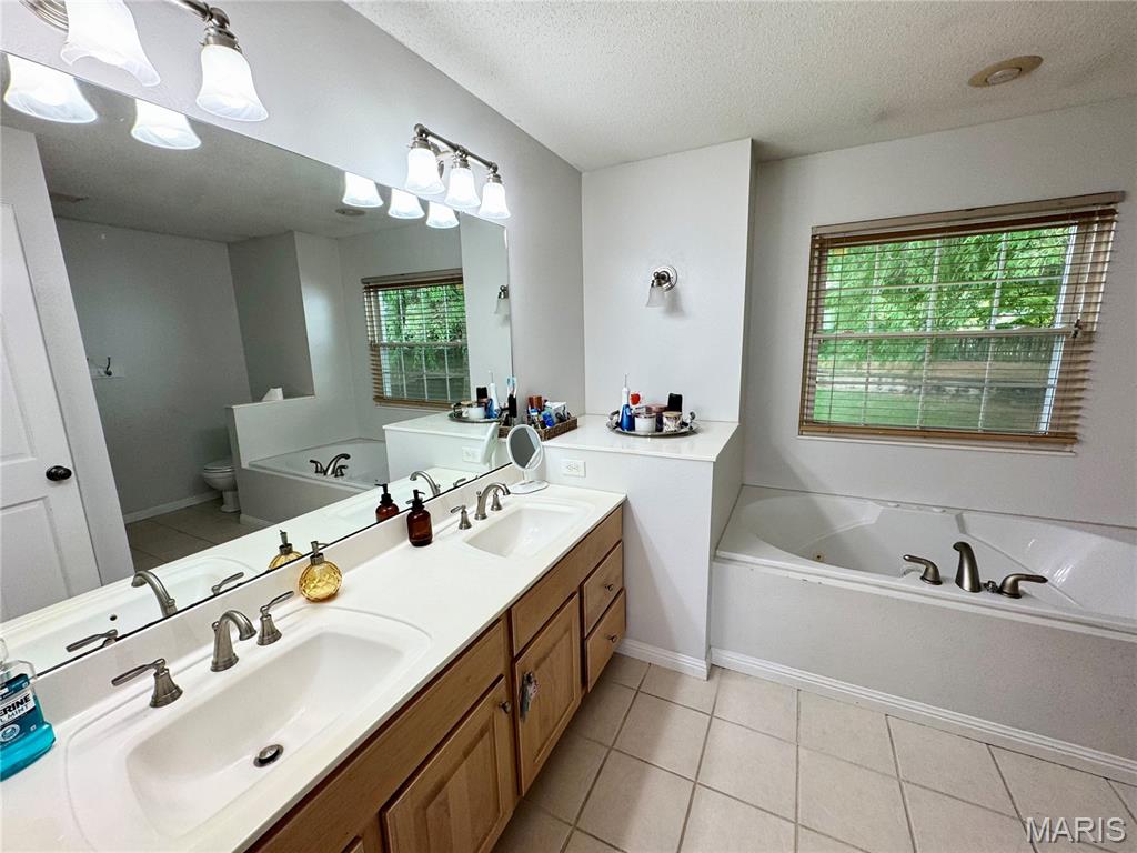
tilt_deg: -10.9
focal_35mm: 14
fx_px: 460
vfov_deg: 85.7
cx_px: 568
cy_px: 426
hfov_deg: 102.1
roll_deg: +1.2
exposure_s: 1/120
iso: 100
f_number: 2.2
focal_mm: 2.22
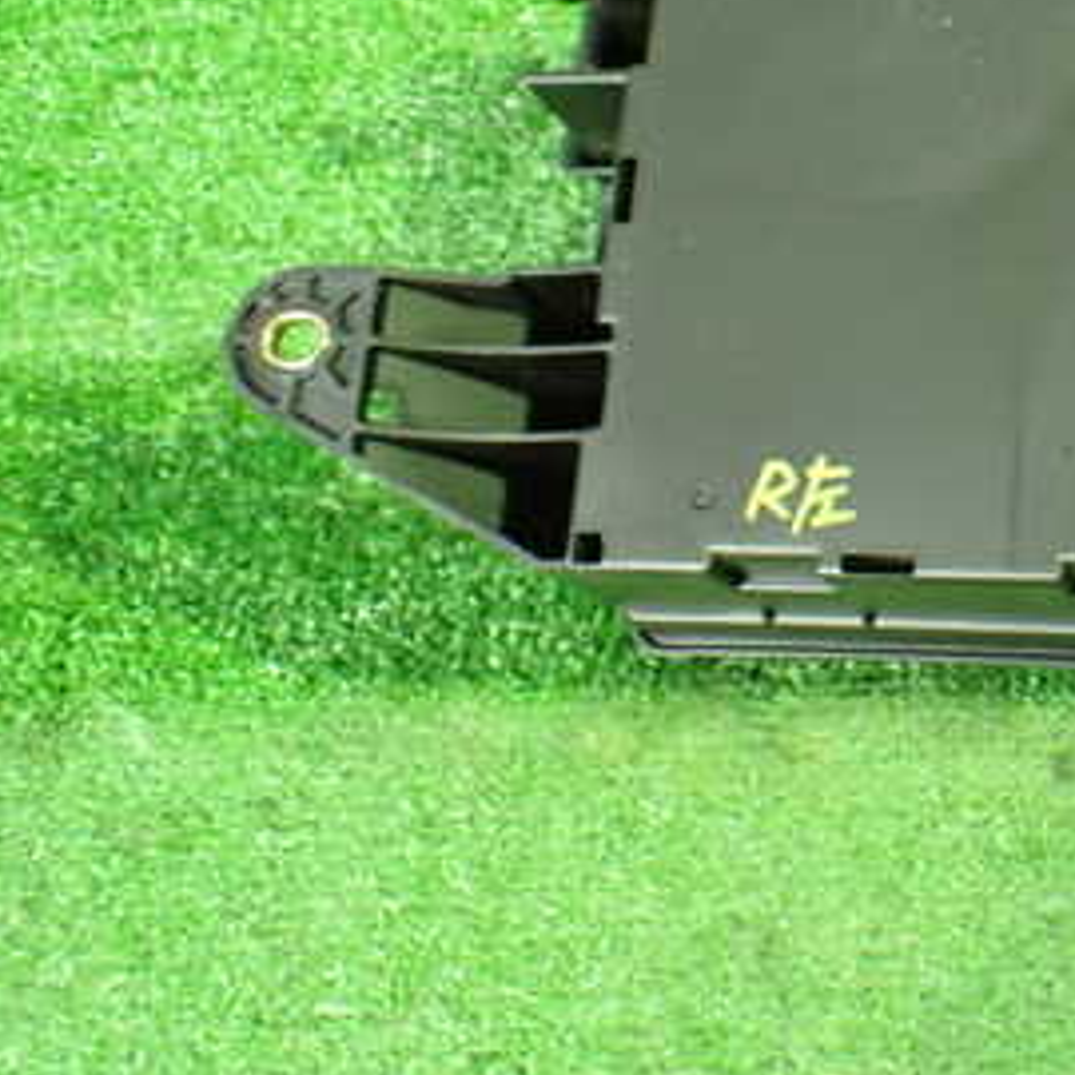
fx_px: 2073
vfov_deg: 28.5
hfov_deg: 26.9
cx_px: 1159
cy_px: 227
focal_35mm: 59
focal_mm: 5.4
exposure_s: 1/30
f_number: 2.3
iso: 1000
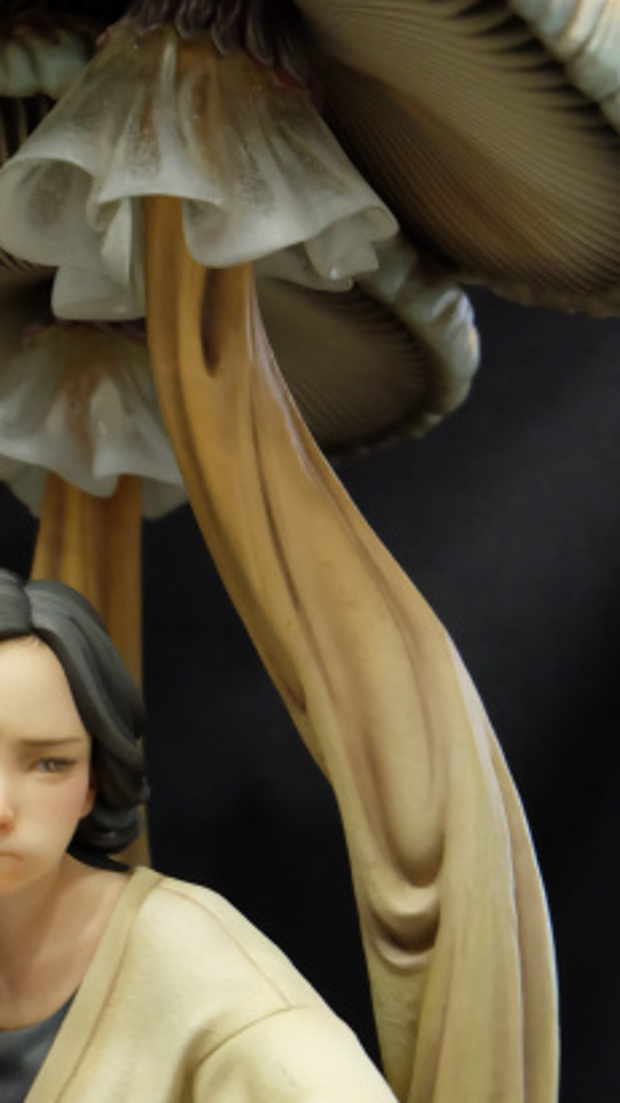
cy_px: 851
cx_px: 106
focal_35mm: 153
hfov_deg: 7.9
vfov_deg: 14.0
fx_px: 4474
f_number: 5.6
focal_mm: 50
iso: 3200
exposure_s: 1/26
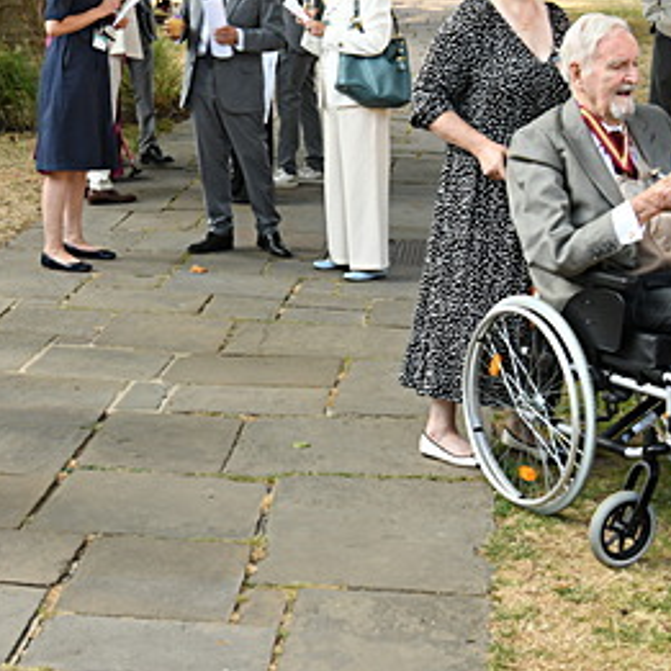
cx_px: 93
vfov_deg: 22.0
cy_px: 186
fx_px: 1711
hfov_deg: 21.8
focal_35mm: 78
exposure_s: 1/50
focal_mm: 30
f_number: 8
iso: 400
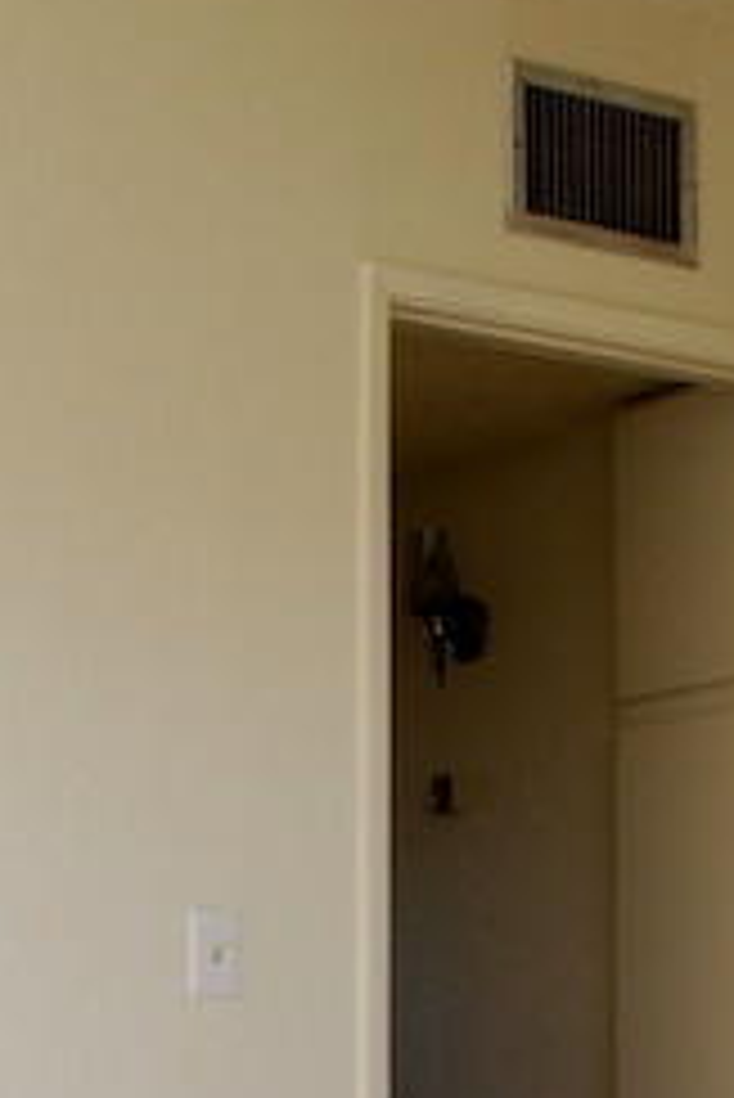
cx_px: 212
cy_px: 1156
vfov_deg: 22.7
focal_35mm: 85
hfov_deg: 16.0
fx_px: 2596
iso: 200
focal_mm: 18
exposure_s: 1/125
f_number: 5.6
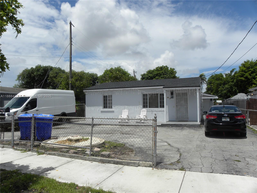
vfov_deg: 53.1
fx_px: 193
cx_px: 128
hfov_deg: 67.3
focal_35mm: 26
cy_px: 96
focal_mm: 4.6
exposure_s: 1/520
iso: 64
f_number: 6.3
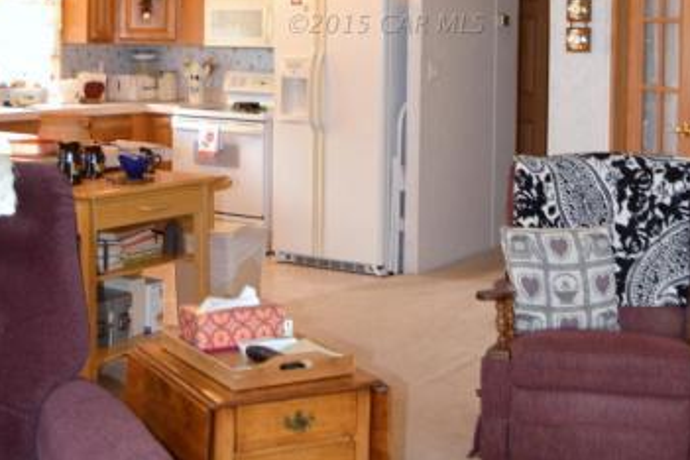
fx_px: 1131
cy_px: 23
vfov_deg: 22.3
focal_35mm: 59
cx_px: 385
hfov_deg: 33.9
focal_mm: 18
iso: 100
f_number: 4
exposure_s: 1/13
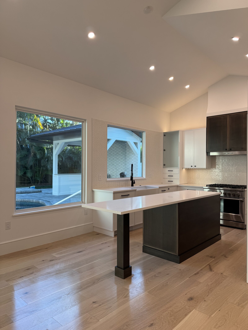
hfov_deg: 56.8
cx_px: 124
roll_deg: +0.3
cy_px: 165
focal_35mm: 24
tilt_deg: +0.2
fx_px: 229
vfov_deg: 71.6
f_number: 1.78
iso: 64
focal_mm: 6.76
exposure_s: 1/120
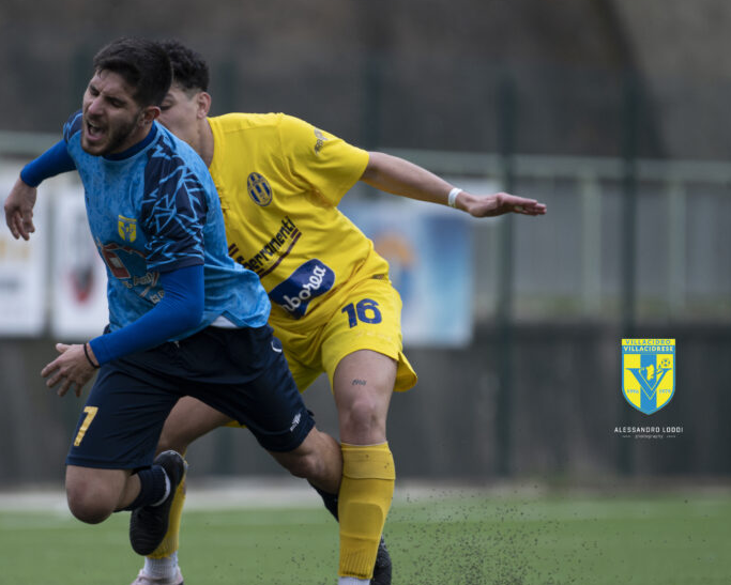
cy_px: 315
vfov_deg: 2.3
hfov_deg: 2.9
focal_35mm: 675
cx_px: 273
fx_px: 14610
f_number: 5.6
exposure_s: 1/1600
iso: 1000
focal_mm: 480
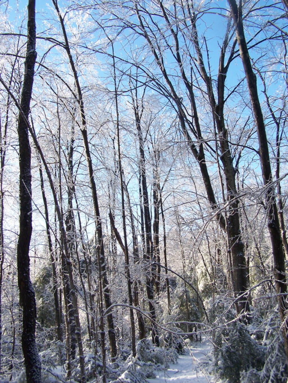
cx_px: 144
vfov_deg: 49.0
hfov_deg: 37.7
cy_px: 192
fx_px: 421
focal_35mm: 38
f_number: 4
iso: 200
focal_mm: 6.3
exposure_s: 1/640
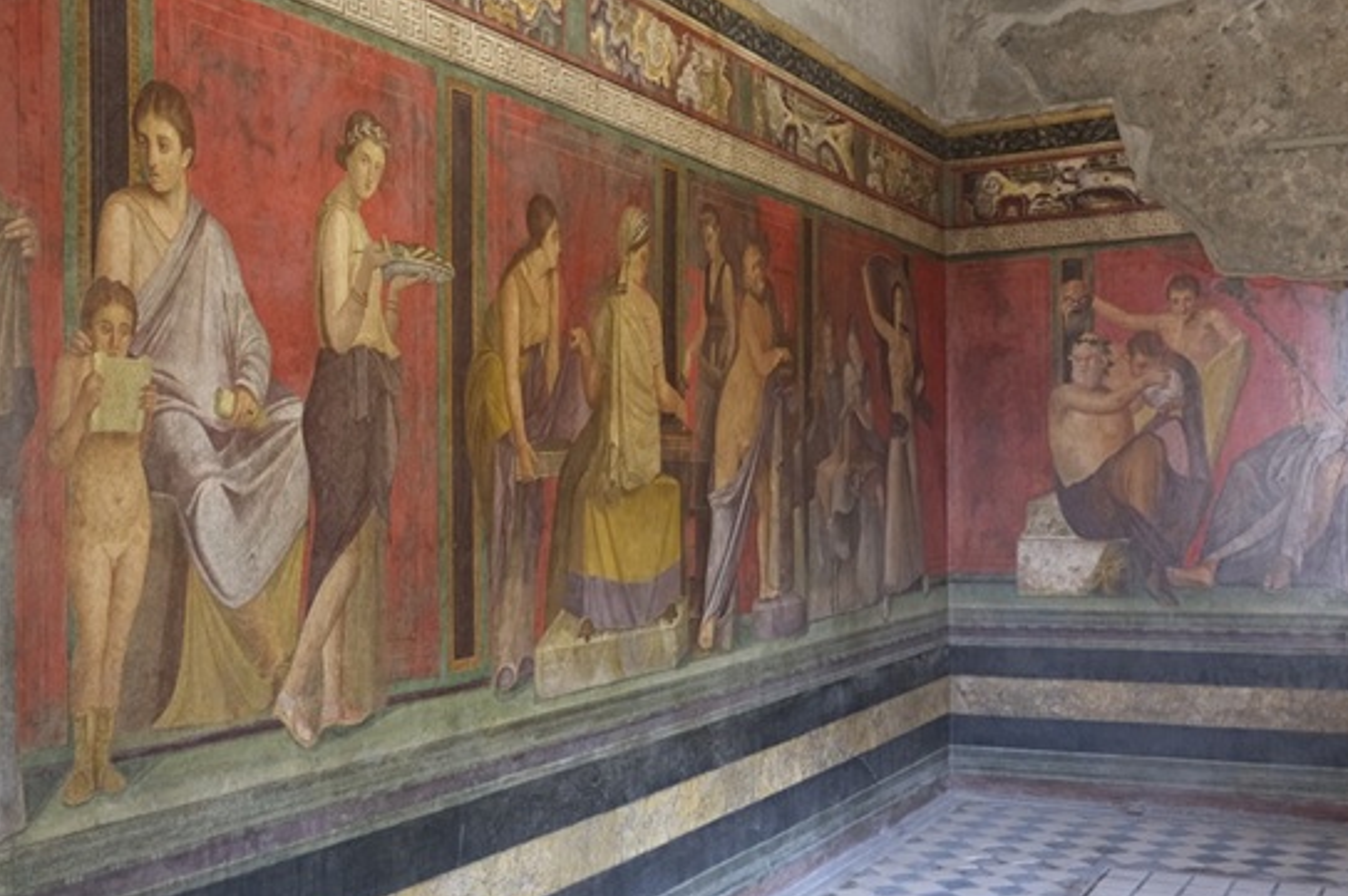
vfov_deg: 33.3
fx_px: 1496
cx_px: 665
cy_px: 472
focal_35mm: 40
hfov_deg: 48.5
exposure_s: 1/28
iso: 2500
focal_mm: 20.5
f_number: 4.5
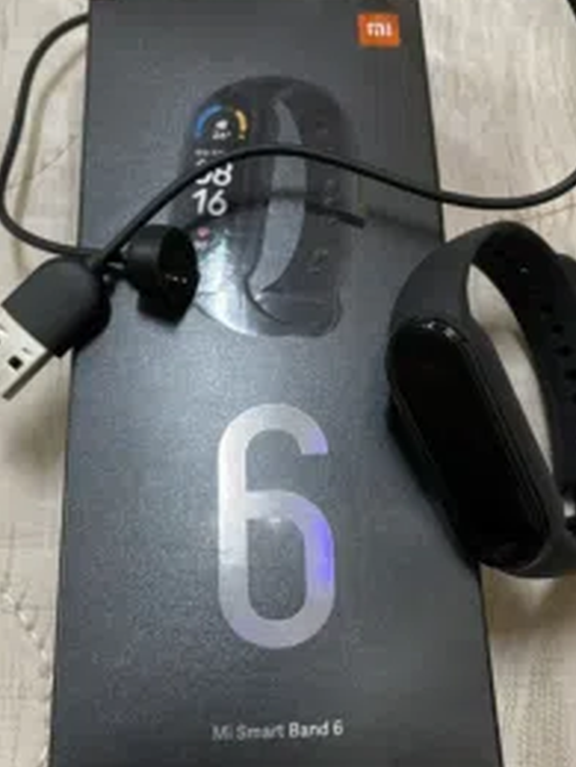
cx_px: 298
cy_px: 404
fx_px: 887
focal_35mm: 40
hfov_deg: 36.0
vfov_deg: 46.8
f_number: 1.6
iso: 500
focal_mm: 4.2
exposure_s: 1/25
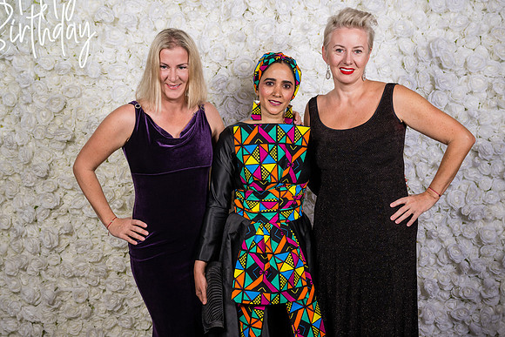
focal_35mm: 43
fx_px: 603
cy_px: 168
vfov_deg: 31.2
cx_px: 252
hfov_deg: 45.4
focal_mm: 43
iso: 400
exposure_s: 1/200
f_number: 5.6
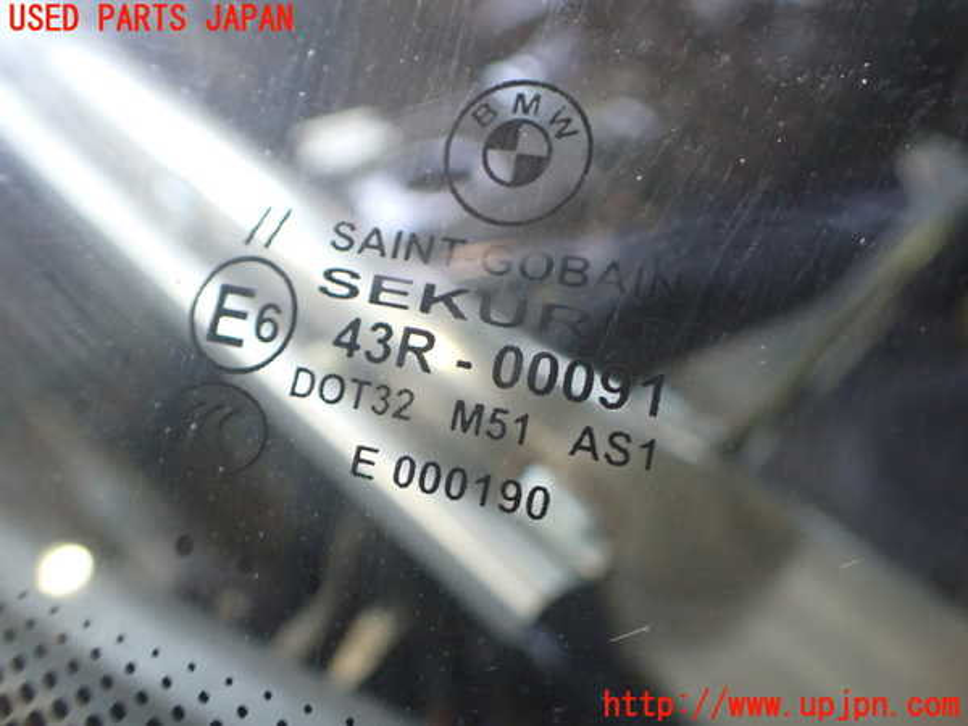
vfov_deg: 46.8
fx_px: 839
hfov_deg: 60.0
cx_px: 484
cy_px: 363
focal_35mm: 30
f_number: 2.3
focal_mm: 5.4
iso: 800
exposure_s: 1/80
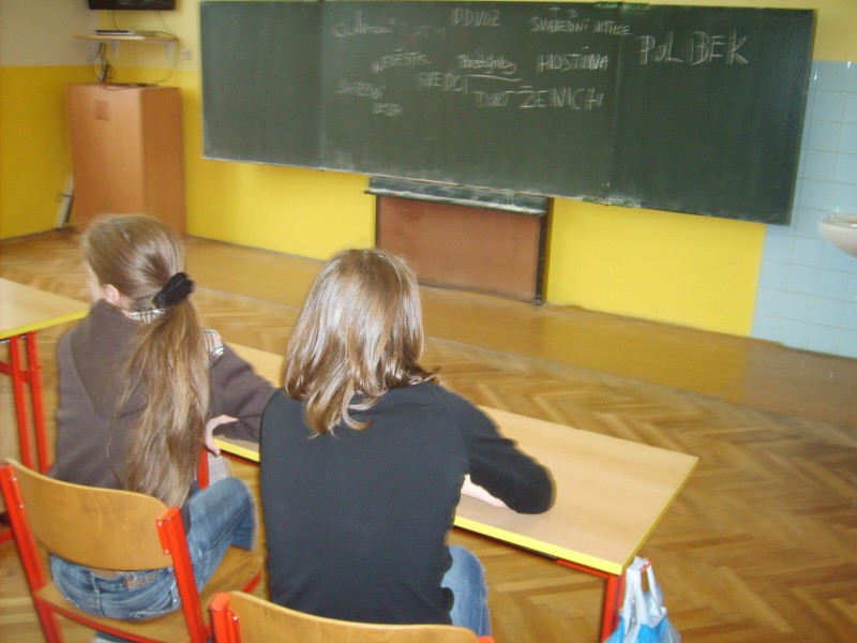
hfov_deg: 52.6
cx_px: 428
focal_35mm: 35
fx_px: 867
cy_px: 322
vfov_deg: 40.7
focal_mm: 5.8
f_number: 2.8
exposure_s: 1/45
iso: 186
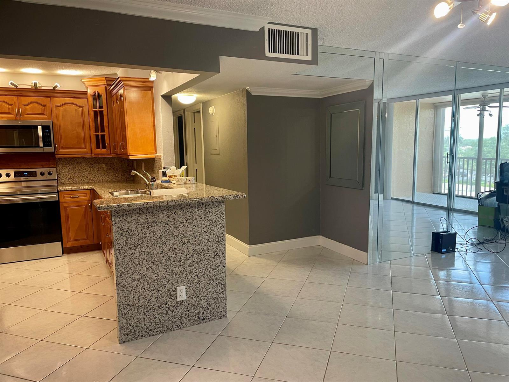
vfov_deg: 53.1
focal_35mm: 26
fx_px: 382
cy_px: 191
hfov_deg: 67.3
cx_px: 254
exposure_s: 1/60
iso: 160
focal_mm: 4.2
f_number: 1.6
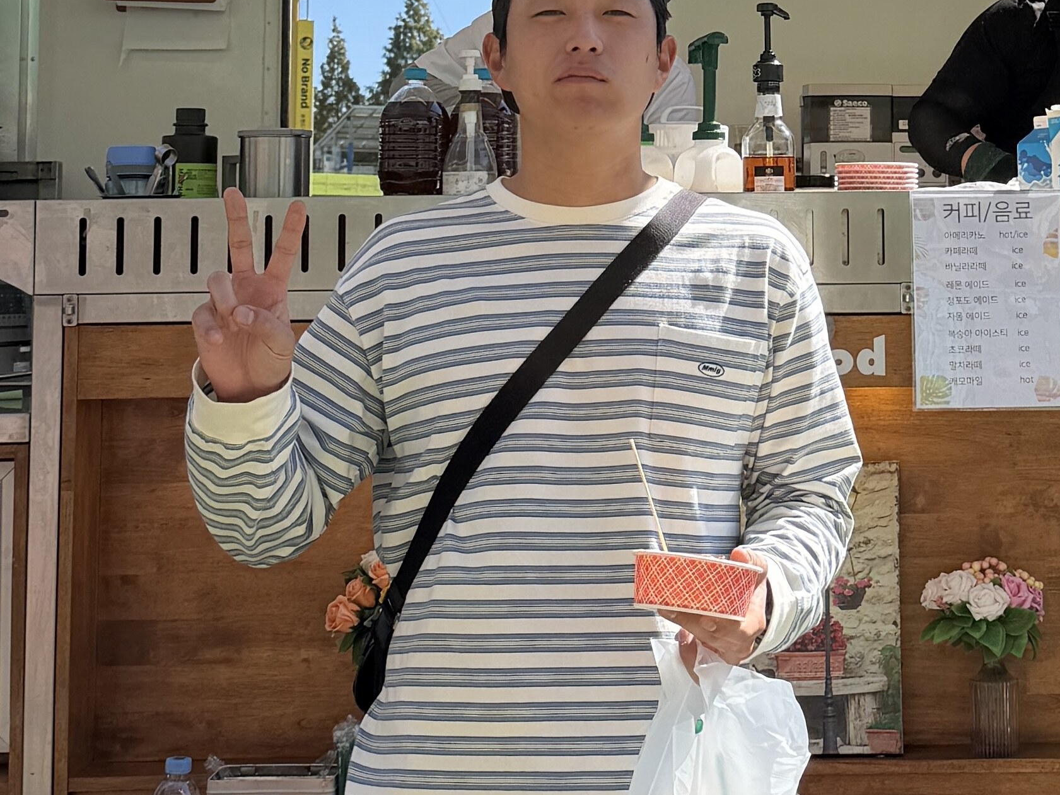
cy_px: 79
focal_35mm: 48
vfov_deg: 29.1
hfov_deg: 39.6
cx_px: 596
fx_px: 1470
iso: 80
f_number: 1.78
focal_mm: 6.76
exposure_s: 1/2525
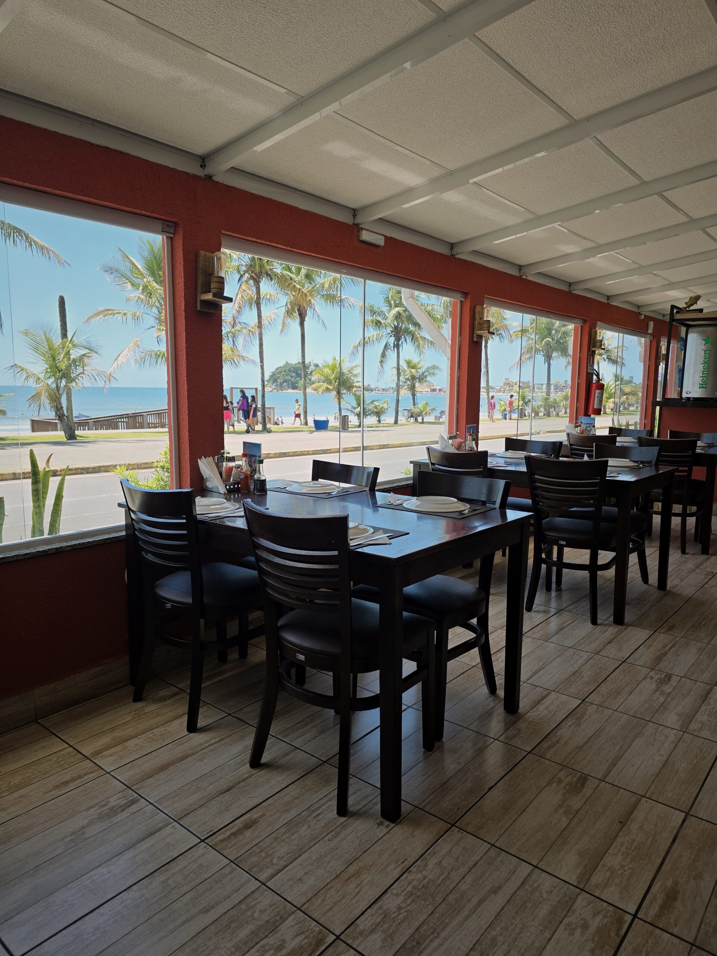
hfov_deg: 58.9
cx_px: 358
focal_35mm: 23
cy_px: 478
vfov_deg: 73.9
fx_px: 635
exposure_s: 1/353
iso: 12
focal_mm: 6.3
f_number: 1.7
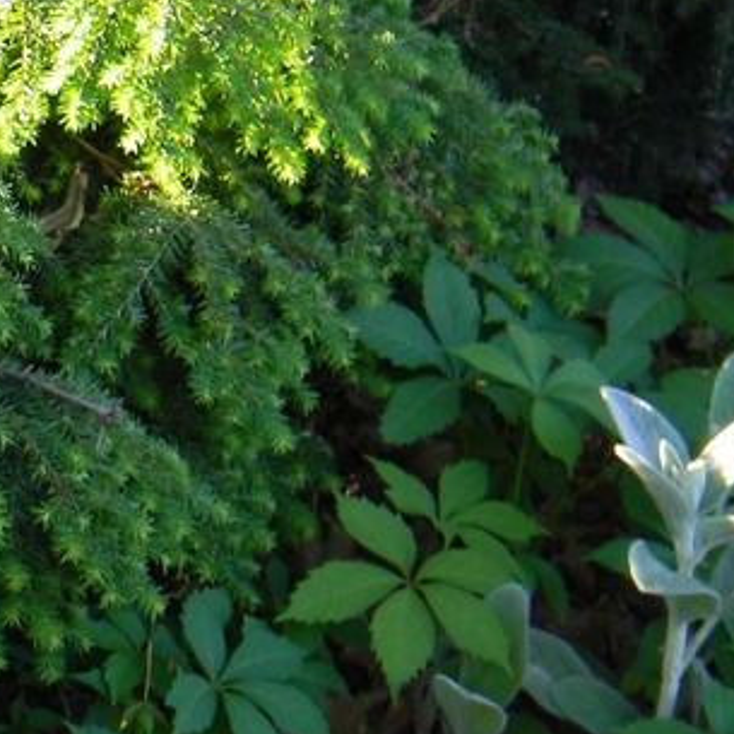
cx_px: -479
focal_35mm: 104
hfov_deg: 15.1
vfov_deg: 16.7
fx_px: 2495
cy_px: 359
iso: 80
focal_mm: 8.6
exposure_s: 1/27.1
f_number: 3.9
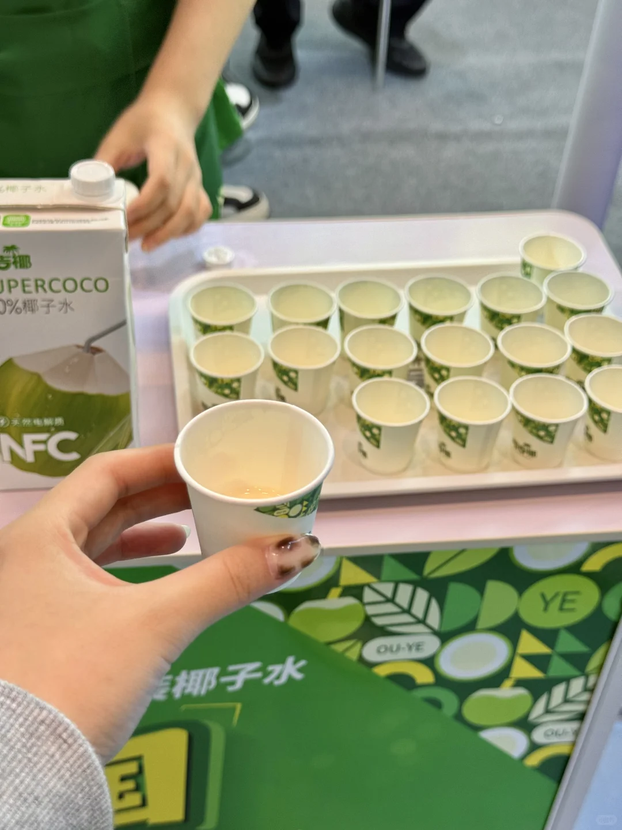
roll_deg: -5.7
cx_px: 311
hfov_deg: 30.3
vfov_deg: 39.7
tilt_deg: -41.4
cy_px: 415
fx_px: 1150
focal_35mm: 48
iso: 80
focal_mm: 6.76
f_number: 1.78
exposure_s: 1/100
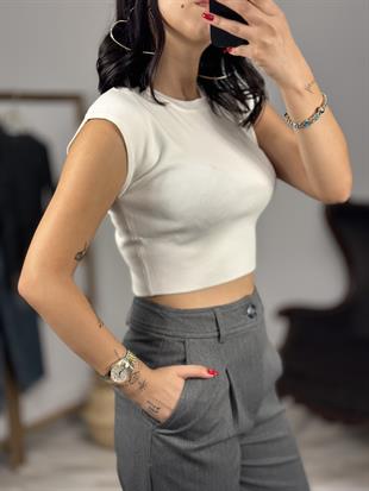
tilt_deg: -34.3
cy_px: 246
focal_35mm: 48
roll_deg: +5.0
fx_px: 682
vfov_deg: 39.6
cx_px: 184
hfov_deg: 30.3
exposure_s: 1/100
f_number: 1.78
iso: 64
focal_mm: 6.86
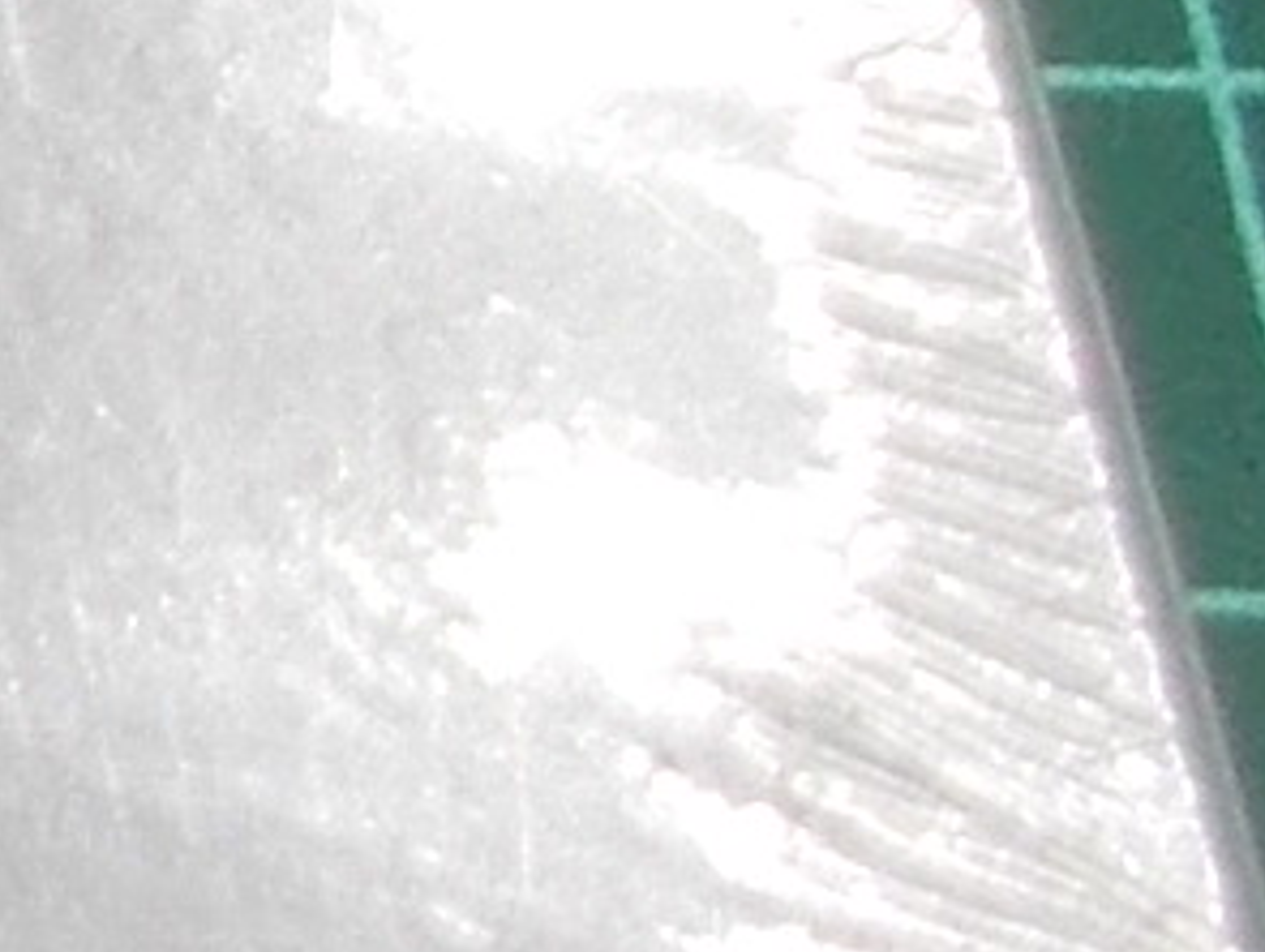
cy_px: -523
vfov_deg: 6.6
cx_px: -3259
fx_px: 8159
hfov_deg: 7.2
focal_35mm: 223
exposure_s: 1/30
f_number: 3.3
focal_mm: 4.1
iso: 125
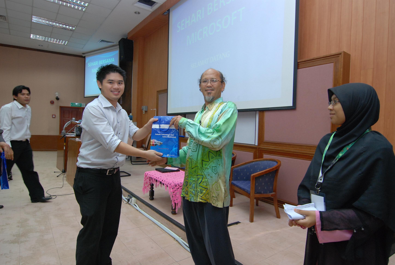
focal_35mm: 21
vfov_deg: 59.7
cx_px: 198
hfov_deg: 81.1
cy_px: 132
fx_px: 231
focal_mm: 14
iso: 640
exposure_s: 1/60
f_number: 4.5
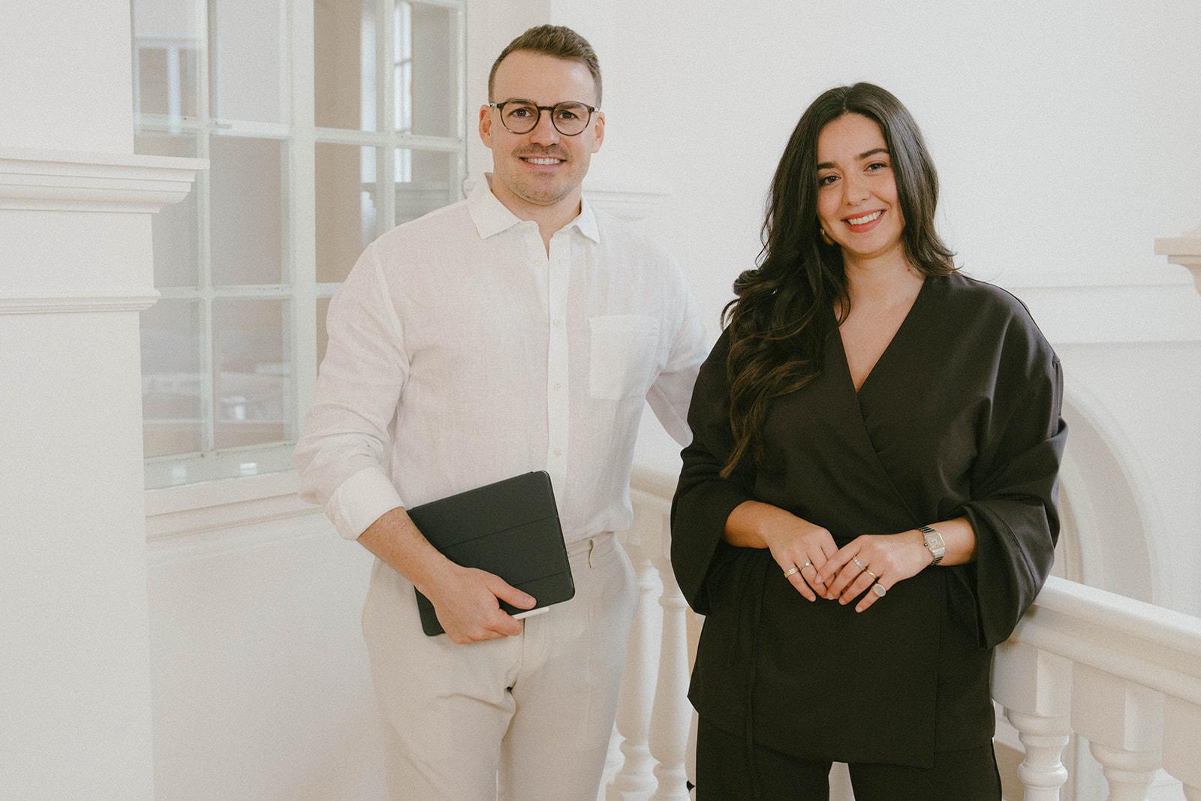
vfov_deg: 27.6
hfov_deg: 40.5
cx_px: 600
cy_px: 400
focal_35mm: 49
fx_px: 1629
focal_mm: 31
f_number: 3.5
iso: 800
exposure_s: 1/160
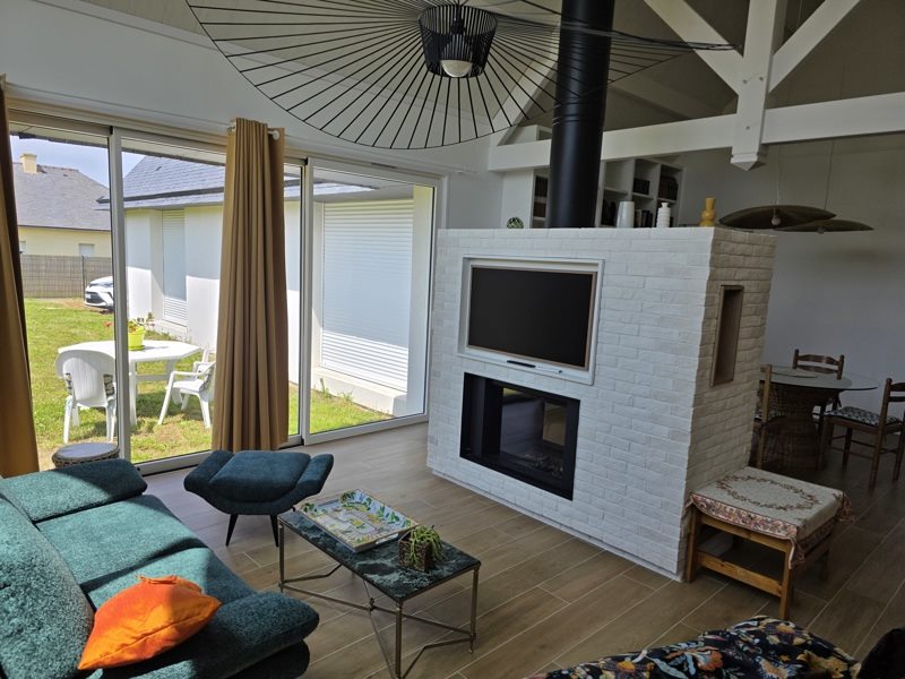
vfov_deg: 58.9
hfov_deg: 73.9
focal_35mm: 23
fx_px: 601
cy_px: 340
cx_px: 452
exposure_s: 1/2767
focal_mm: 6.3
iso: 80
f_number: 1.7
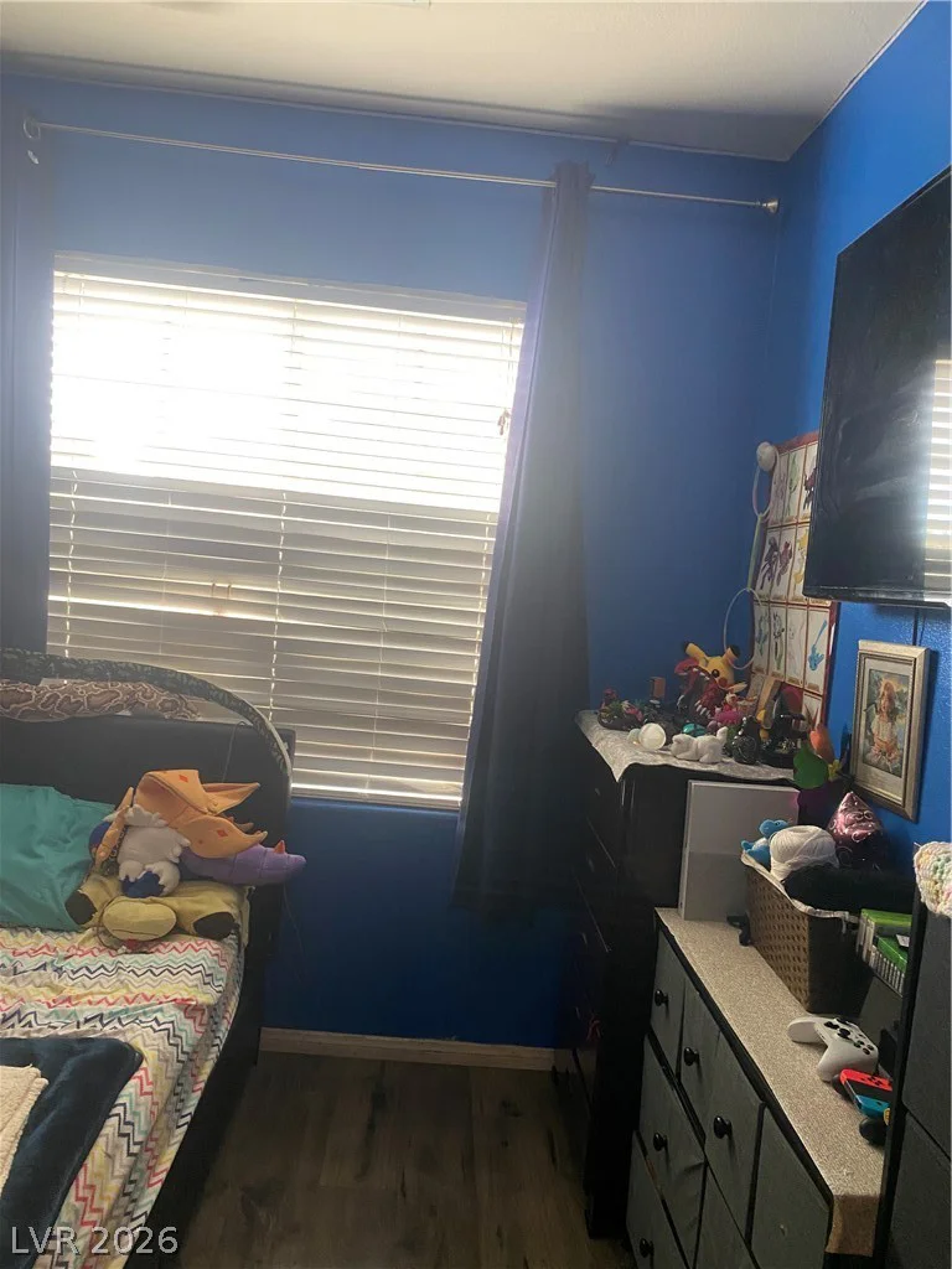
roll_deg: -4.5
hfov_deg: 53.1
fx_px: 953
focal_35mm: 26
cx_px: 476
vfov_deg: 67.3
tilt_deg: -3.9
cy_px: 634
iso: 125
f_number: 1.8
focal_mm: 4.25
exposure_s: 1/60
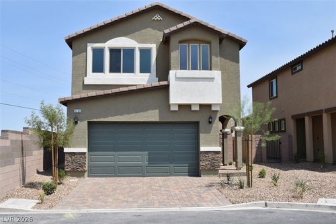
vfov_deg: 35.5
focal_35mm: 38
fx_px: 350
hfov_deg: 51.3
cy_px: 112
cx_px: 168
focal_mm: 25
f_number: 10
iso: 100
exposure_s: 1/200
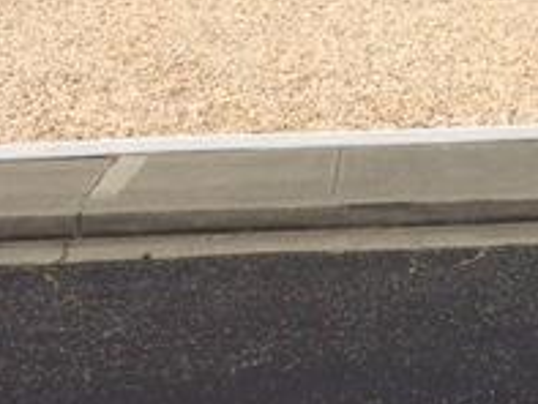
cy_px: -134
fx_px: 1462
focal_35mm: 94
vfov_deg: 15.0
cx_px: 497
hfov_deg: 20.4
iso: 25
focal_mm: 4.15
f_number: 2.2
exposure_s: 1/3344
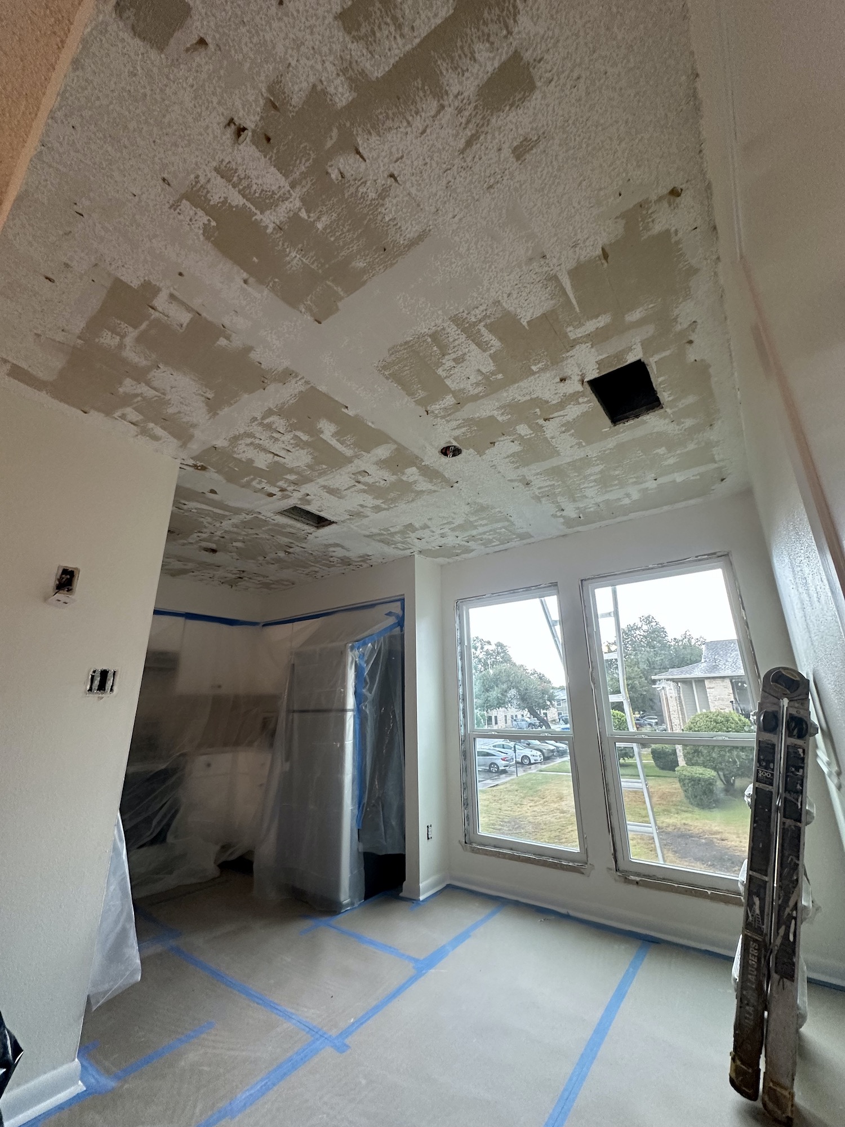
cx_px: 422
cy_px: 564
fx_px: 456
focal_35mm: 14
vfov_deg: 102.1
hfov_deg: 85.7
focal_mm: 2.22
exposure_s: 1/120
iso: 320
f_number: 2.2
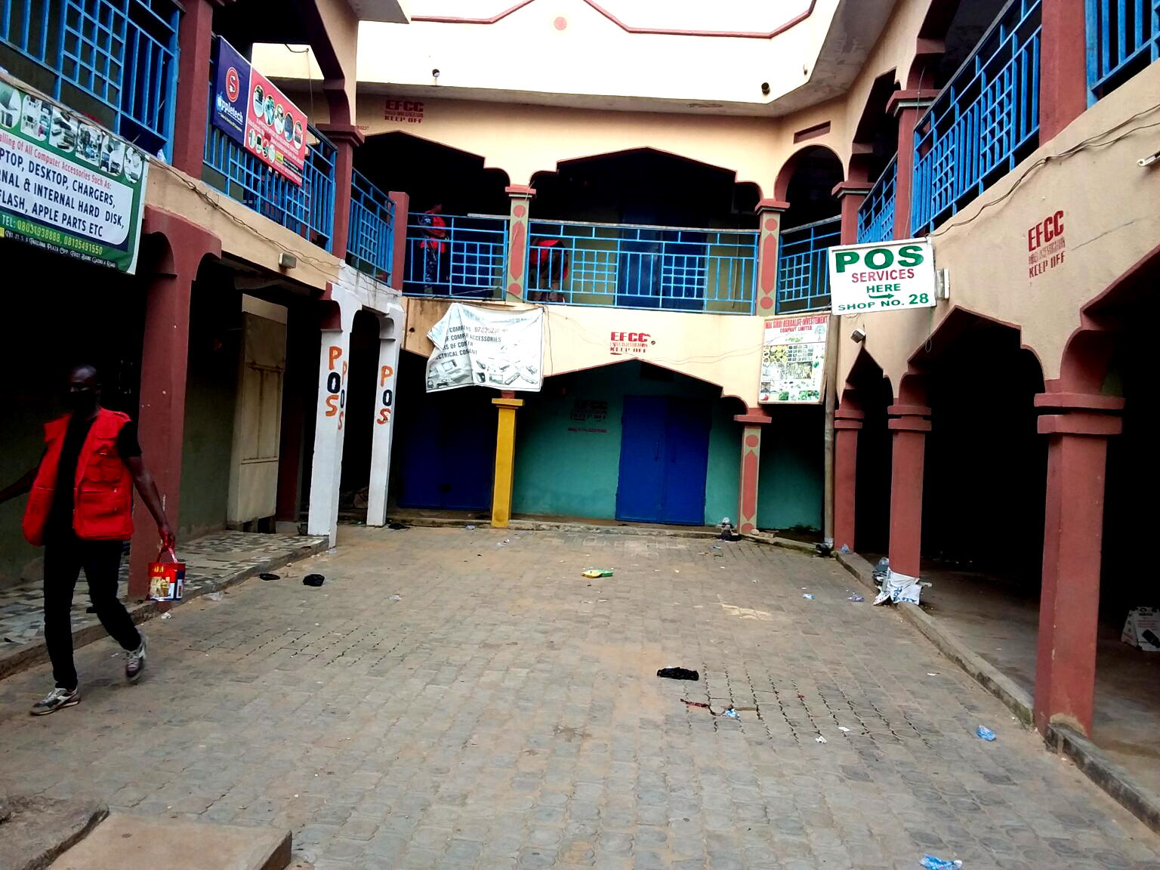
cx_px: 580
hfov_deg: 65.3
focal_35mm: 27
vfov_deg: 51.4
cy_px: 435
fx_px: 905
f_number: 1.9
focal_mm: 2.91
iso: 40
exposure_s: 1/150
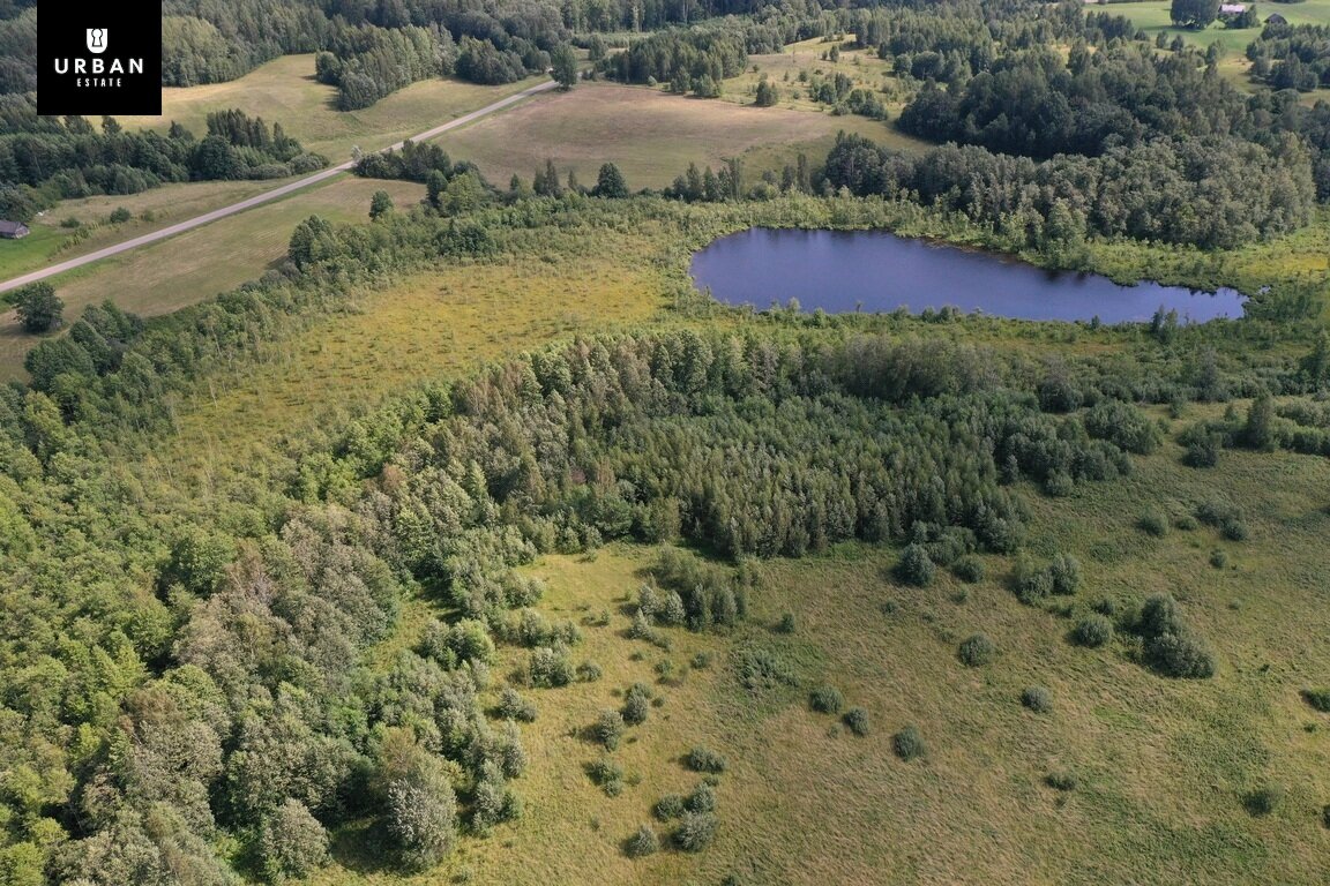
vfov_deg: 46.4
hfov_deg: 65.5
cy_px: 443
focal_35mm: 28
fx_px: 1034
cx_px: 665
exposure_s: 1/500
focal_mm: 10.26
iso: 200
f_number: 5.6
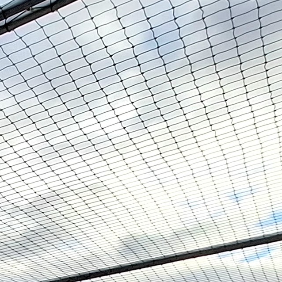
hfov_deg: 16.3
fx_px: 664
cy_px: 492
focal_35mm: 72
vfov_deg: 19.0
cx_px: -326
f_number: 2.2
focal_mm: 1.74
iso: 40
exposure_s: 1/485
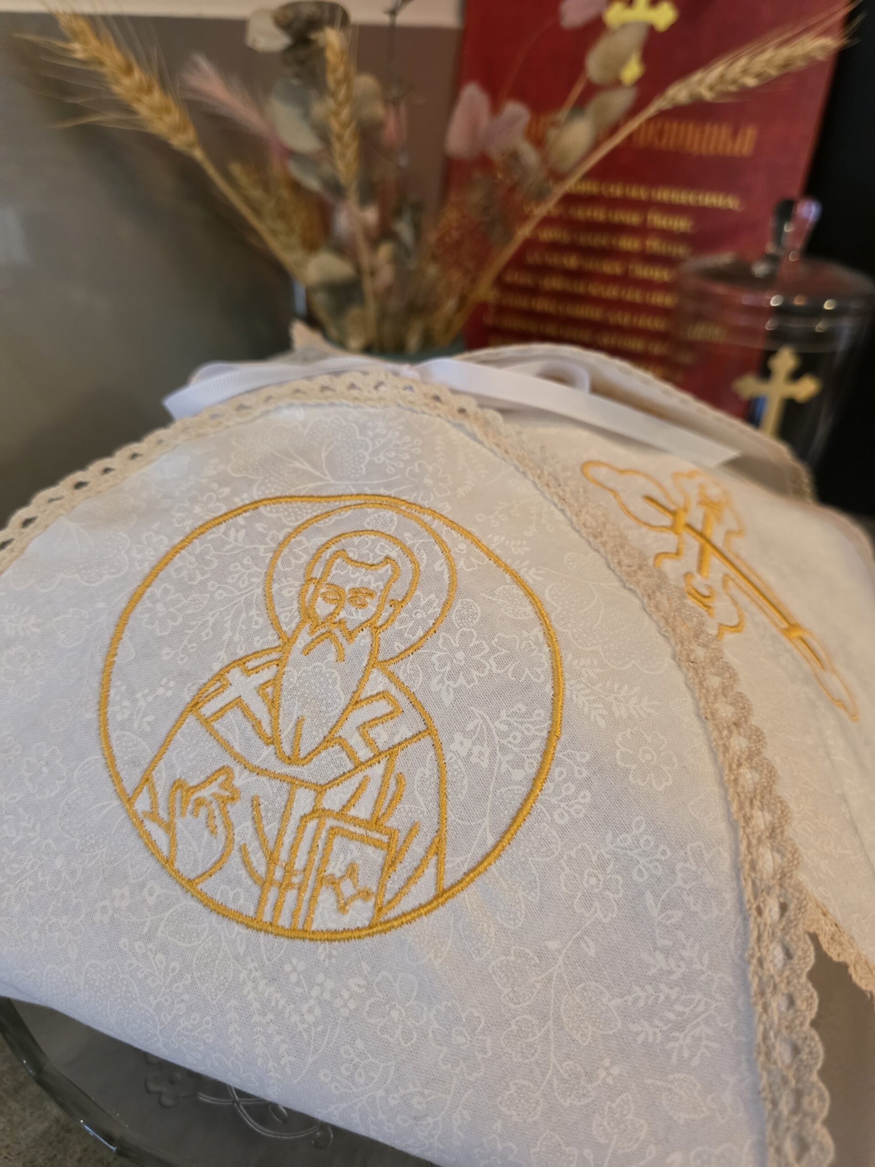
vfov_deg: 73.9
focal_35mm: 23
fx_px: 775
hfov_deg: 58.9
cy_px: 584
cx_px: 438
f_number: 1.7
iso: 800
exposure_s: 1/100
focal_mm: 6.3
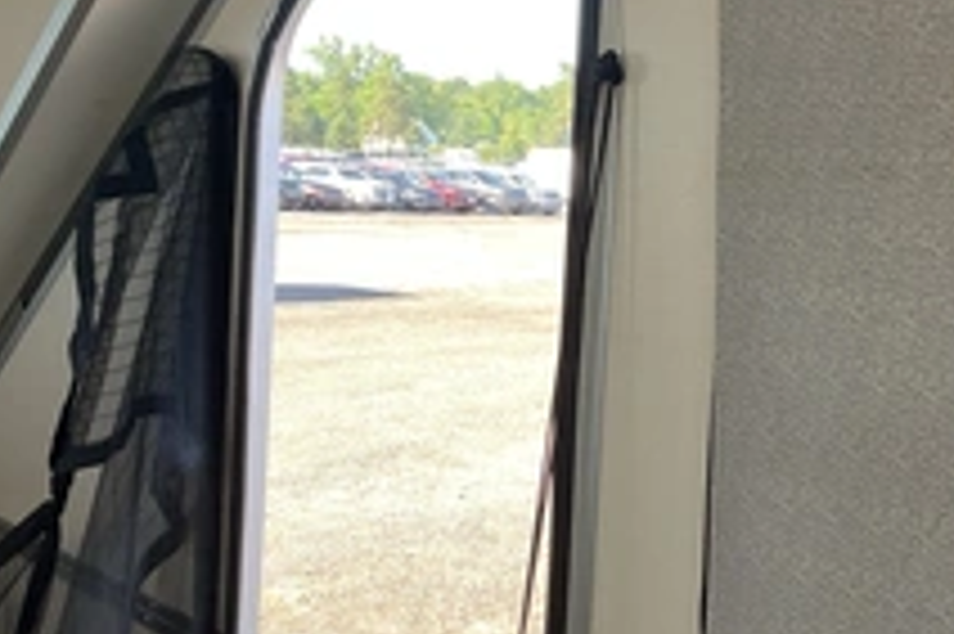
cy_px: 288
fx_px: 1509
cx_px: 662
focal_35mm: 57
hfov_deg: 34.6
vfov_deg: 23.7
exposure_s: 1/122
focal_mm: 3
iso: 32
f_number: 1.8
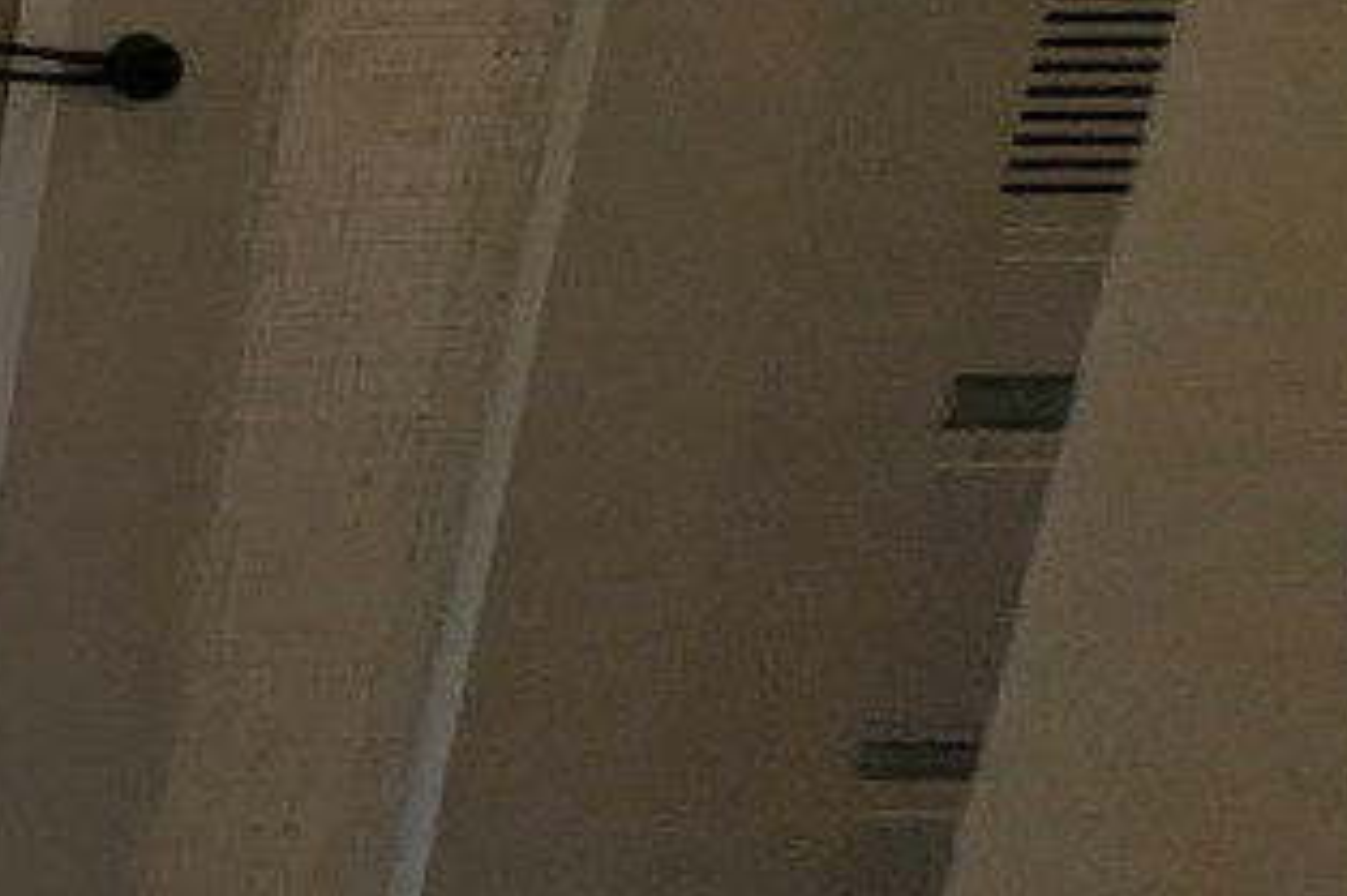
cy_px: -206
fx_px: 2767
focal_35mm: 74
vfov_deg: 17.5
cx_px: -1572
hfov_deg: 16.9
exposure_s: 1/177
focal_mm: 2.35
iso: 102
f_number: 2.2
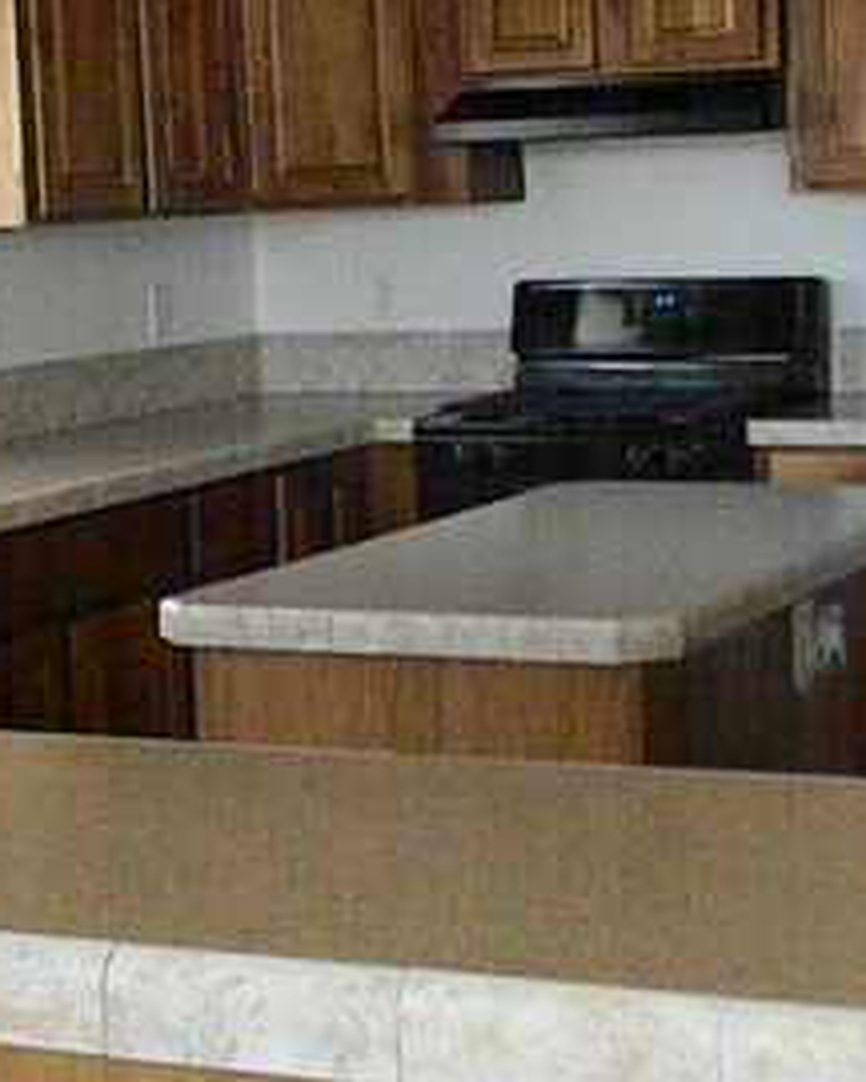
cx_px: 589
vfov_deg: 23.5
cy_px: 445
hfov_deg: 18.9
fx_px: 2595
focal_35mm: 81
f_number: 3.7
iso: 1978
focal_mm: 6.4
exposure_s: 1/249
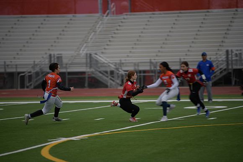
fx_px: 1350
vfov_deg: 6.9
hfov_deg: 10.3
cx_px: 122
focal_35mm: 200
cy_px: 81
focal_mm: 200
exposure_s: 1/200
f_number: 2.8
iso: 72
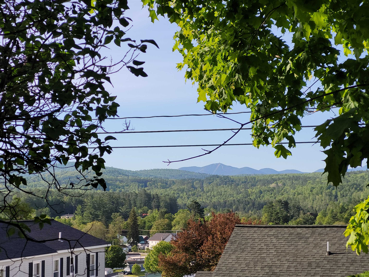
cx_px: 184
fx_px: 810
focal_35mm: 76
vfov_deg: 19.4
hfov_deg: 25.7
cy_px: 138
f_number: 2.4
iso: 25
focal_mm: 7.12
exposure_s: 1/686
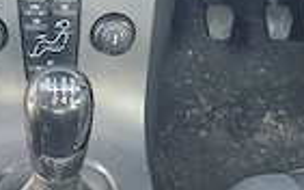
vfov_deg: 18.8
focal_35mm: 69
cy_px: 89
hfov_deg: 29.8
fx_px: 571
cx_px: 136
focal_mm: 6.3
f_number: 1.7
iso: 640
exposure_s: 1/101
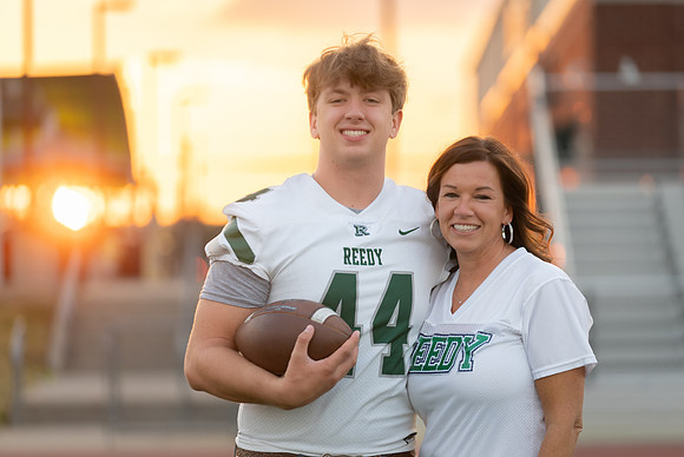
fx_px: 3265
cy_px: 249
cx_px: 375
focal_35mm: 172
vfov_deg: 8.0
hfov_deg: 12.0
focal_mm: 156
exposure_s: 1/320
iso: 250
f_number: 2.8
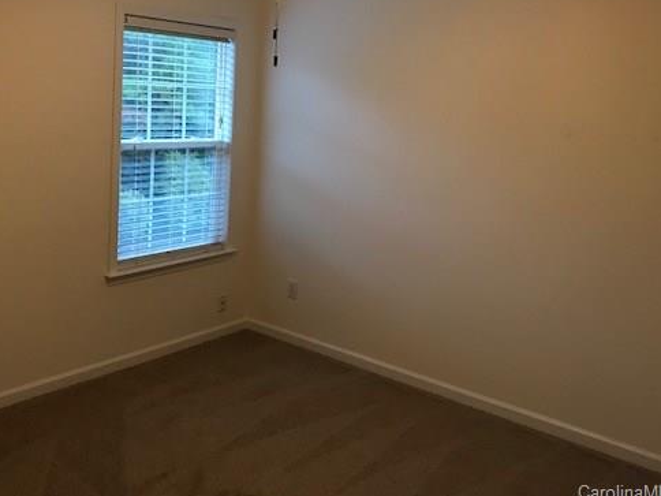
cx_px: 298
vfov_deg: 38.4
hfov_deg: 50.1
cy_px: 178
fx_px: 707
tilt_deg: -7.2
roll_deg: -2.2
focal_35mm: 37
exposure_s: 1/15
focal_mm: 3.99
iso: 64
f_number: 1.8
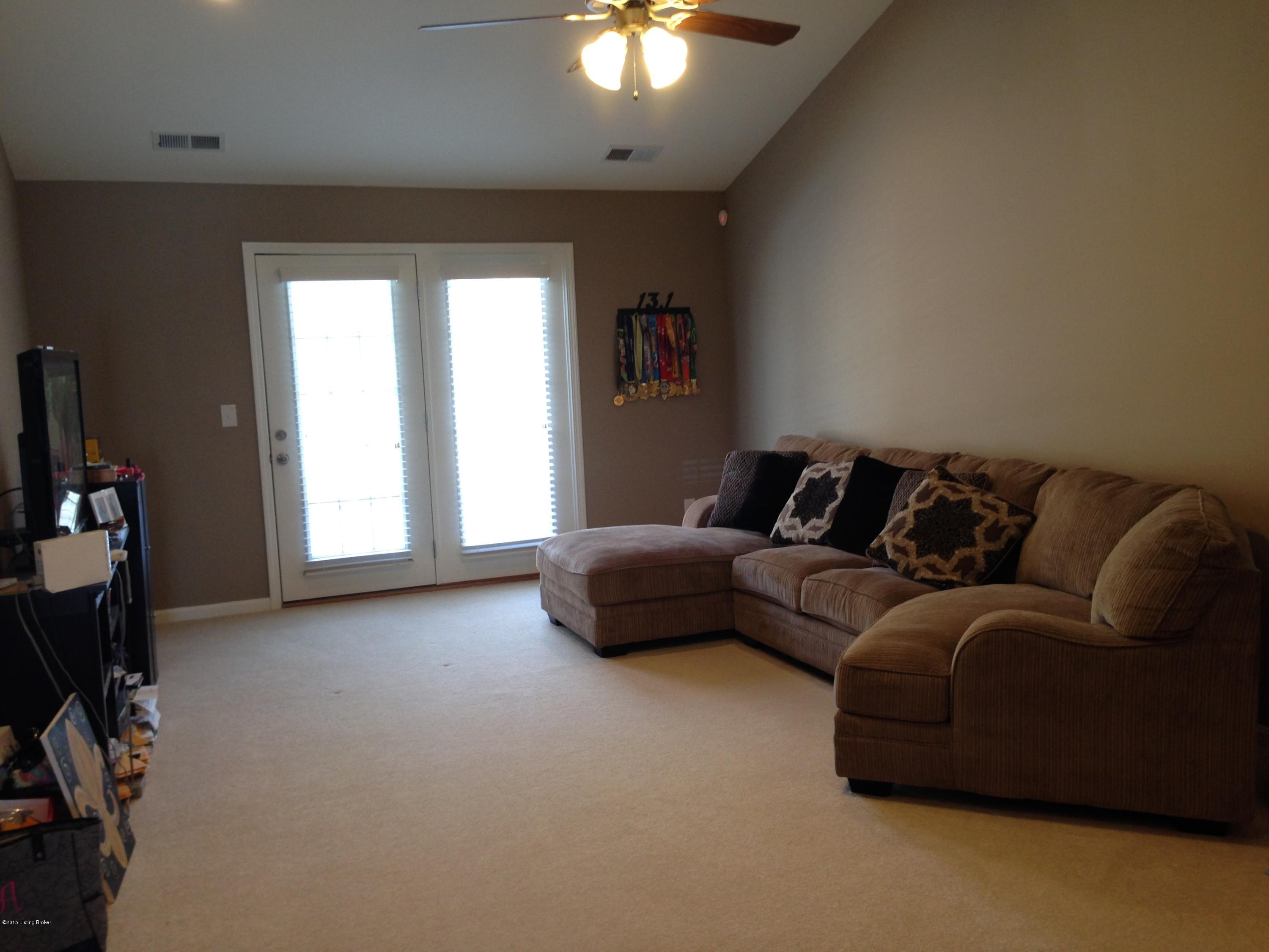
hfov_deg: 55.4
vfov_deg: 42.9
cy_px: 476
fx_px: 1210
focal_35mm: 33
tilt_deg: -8.3
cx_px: 634
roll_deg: +3.2
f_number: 2.4
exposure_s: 1/20
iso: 64
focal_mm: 4.12
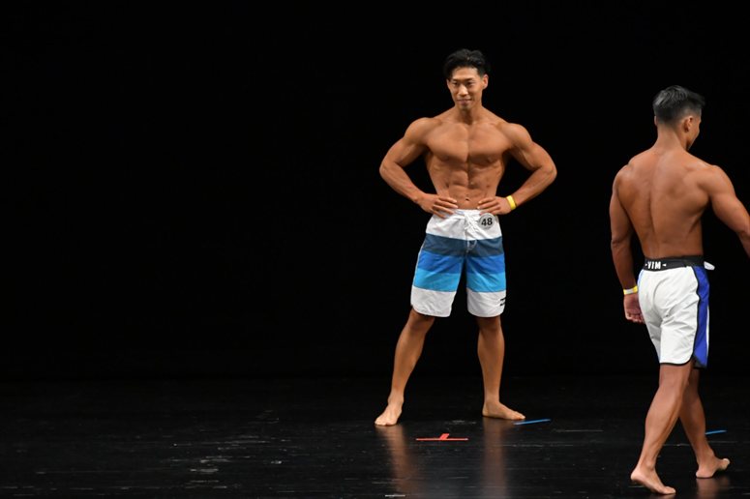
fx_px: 6247
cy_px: 250
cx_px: 375
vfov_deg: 4.6
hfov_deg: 6.9
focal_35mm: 300
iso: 3200
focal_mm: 200
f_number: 5.6
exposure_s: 1/400
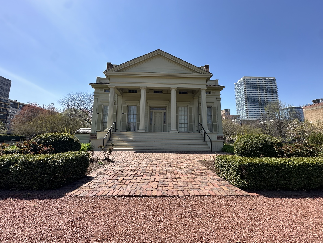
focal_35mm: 14
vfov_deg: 85.7
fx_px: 131
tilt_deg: +8.3
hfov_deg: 102.1
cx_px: 162
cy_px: 122
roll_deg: -0.5
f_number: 2.2
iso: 40
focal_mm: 2.22
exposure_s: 1/1082
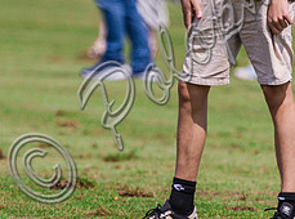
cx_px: 217
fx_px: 16922
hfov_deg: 1.0
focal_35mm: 1993
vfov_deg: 0.7
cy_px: -51
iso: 400
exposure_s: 1/1600
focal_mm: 500
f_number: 6.3
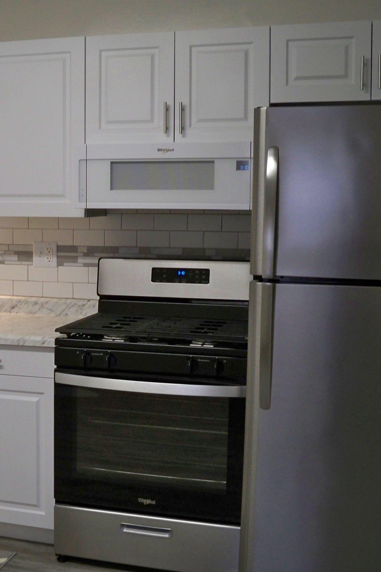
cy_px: 285
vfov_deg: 40.3
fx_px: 778
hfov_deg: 27.0
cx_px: 75
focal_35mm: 49
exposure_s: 1/60
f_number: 3.1
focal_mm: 6.3
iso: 200
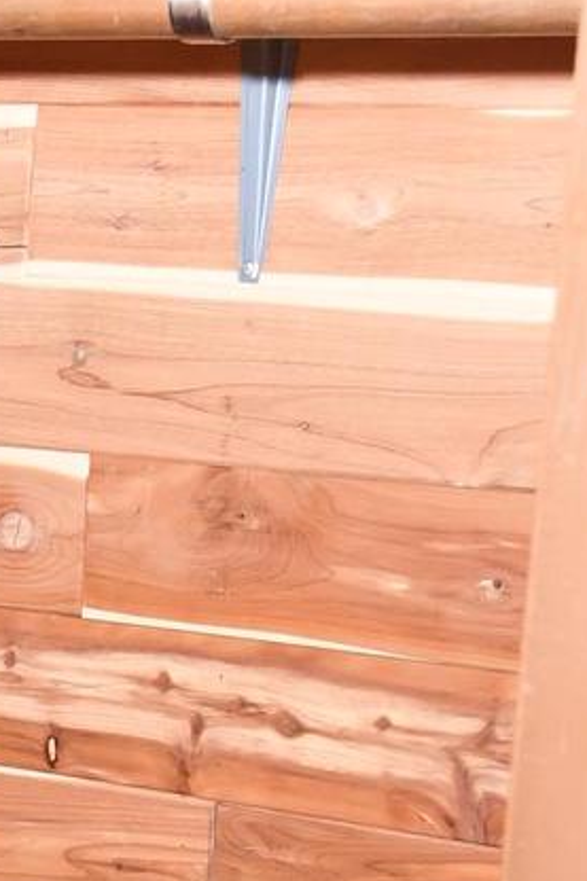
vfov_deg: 14.9
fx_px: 3255
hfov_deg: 9.9
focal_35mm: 133
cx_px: -335
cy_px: 1076
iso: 800
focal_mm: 18
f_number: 7.1
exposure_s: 1/60
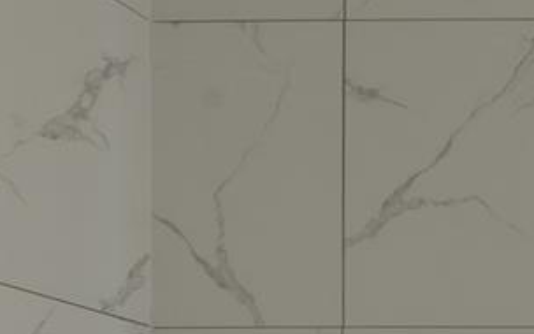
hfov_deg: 16.6
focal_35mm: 96
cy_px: 606
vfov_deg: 12.4
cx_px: 1054
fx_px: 1397
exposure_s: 1/100
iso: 400
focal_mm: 14
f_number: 14
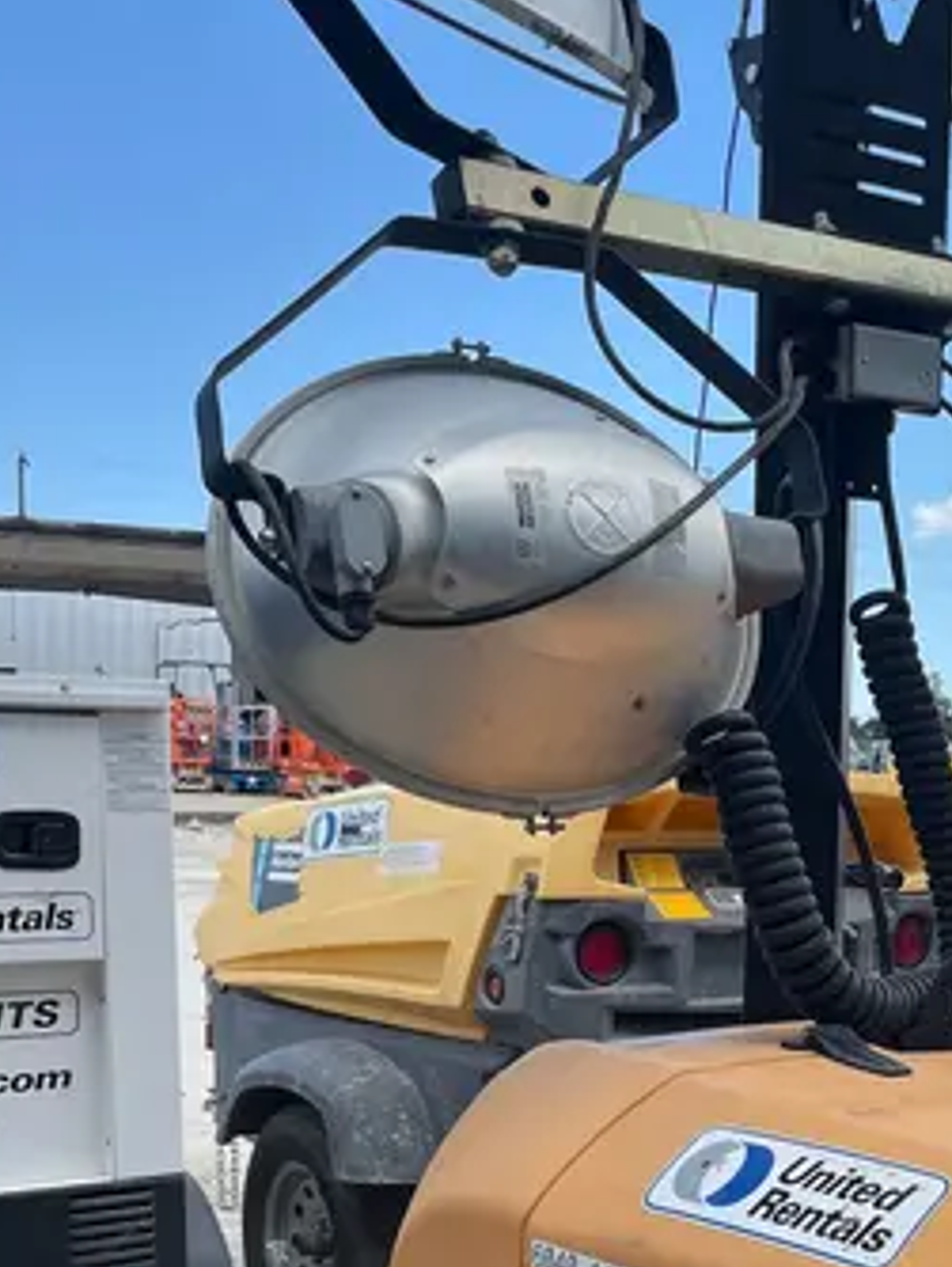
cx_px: 1001
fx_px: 2087
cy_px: 1049
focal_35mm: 57
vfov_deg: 32.6
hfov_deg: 24.3
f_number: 1.6
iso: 50
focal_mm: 5.1
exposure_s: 1/2222
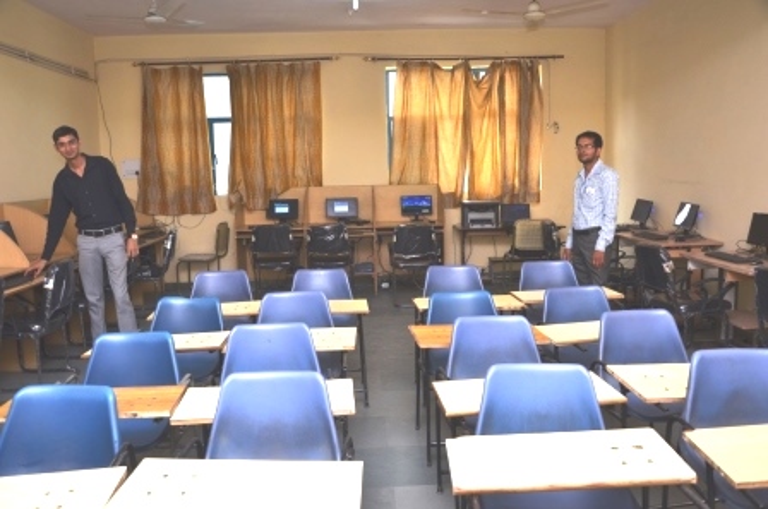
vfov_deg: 41.6
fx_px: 671
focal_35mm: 32
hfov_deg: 59.6
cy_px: 254
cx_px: 384
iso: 250
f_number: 5
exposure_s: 1/125
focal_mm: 21
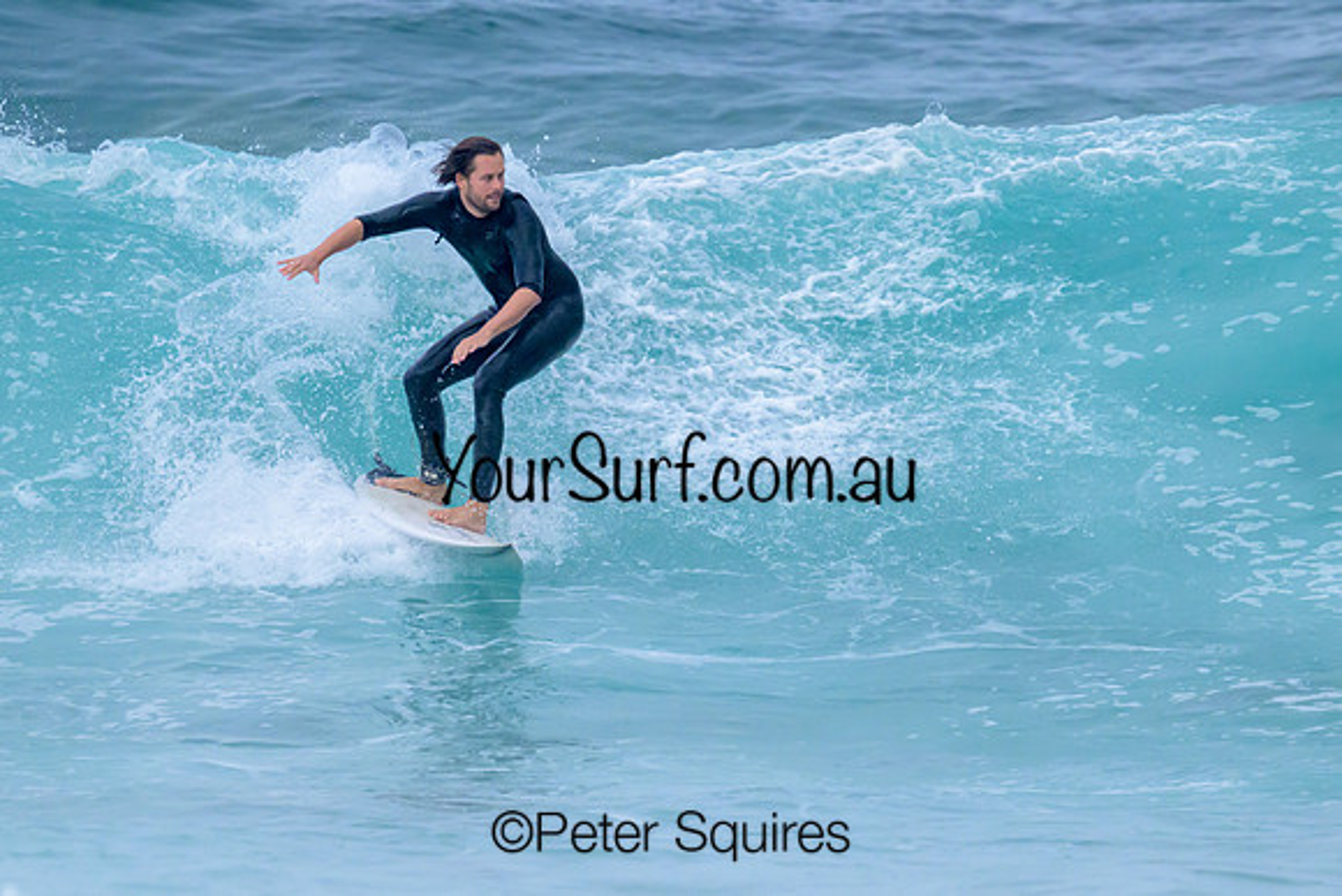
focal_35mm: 922
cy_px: 443
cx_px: 725
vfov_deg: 1.5
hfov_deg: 2.2
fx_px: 34371
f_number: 11
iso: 2200
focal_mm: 660
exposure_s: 1/1600
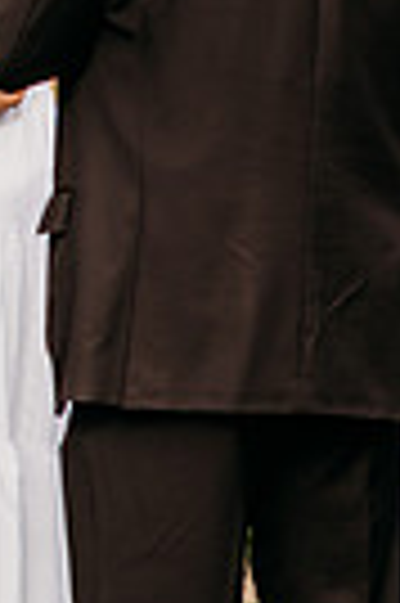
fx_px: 4762
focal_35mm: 285
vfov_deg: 7.2
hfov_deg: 4.8
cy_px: 22
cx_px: -216
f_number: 2.8
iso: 200
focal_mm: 85
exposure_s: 1/1600
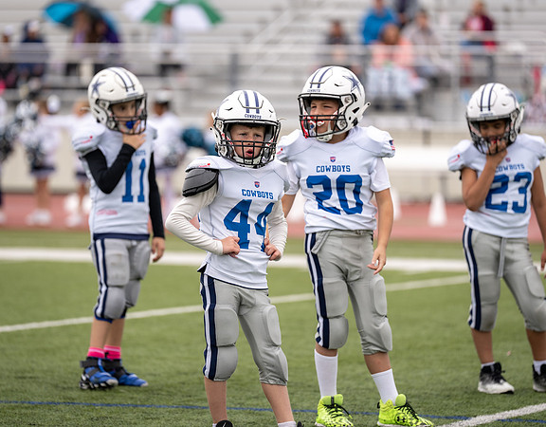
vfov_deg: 6.2
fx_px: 3923
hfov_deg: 8.0
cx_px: 241
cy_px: 191
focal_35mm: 245
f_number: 2.8
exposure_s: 1/1250
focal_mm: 200
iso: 160
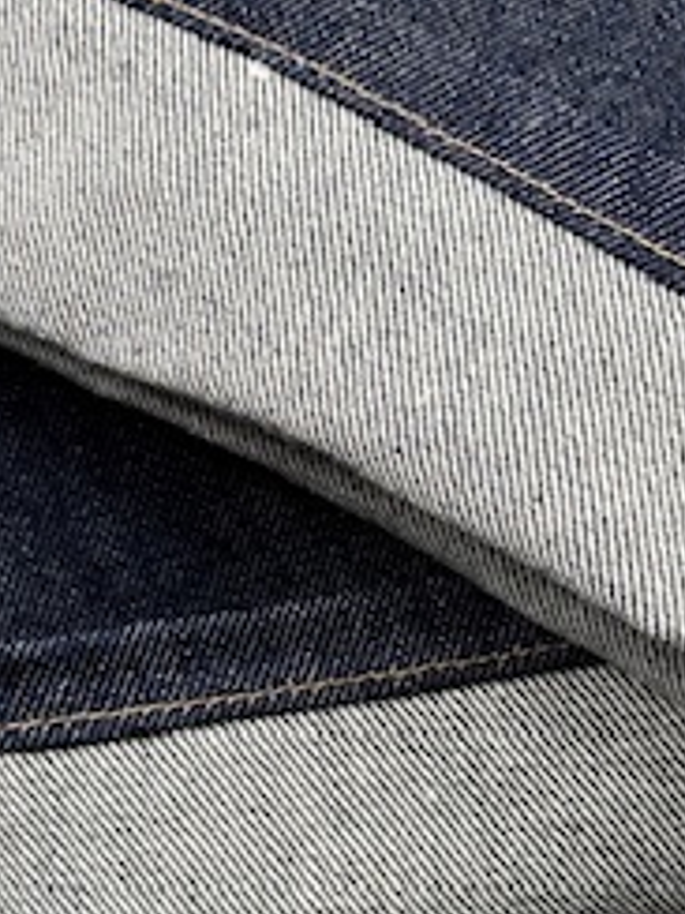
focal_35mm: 126
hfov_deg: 11.8
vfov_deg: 15.6
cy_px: 273
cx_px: 326
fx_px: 3324
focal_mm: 6.76
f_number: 1.78
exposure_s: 1/100
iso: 64
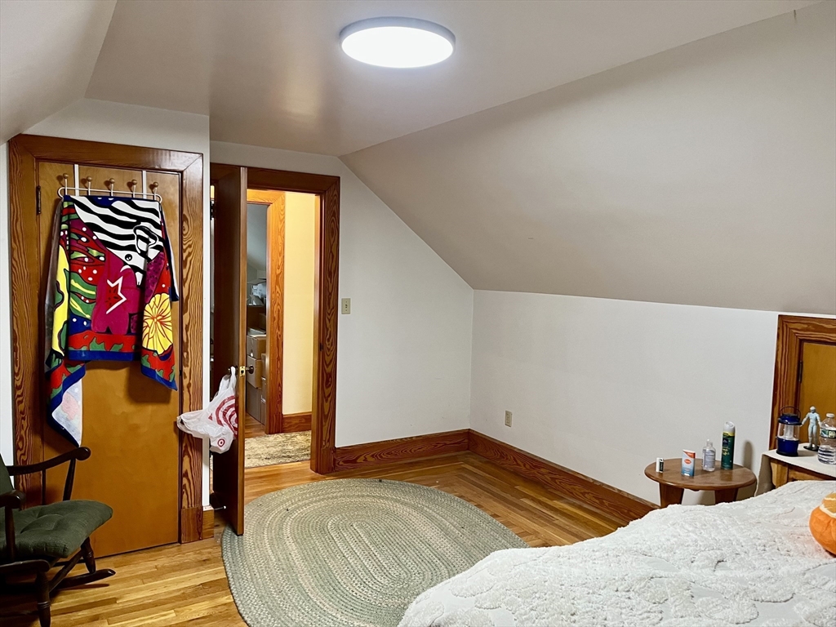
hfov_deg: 67.3
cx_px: 418
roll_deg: -1.1
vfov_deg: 53.1
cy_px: 314
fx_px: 628
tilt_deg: -2.3
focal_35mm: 26
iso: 250
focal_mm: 5.1
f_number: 1.6
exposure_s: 1/60
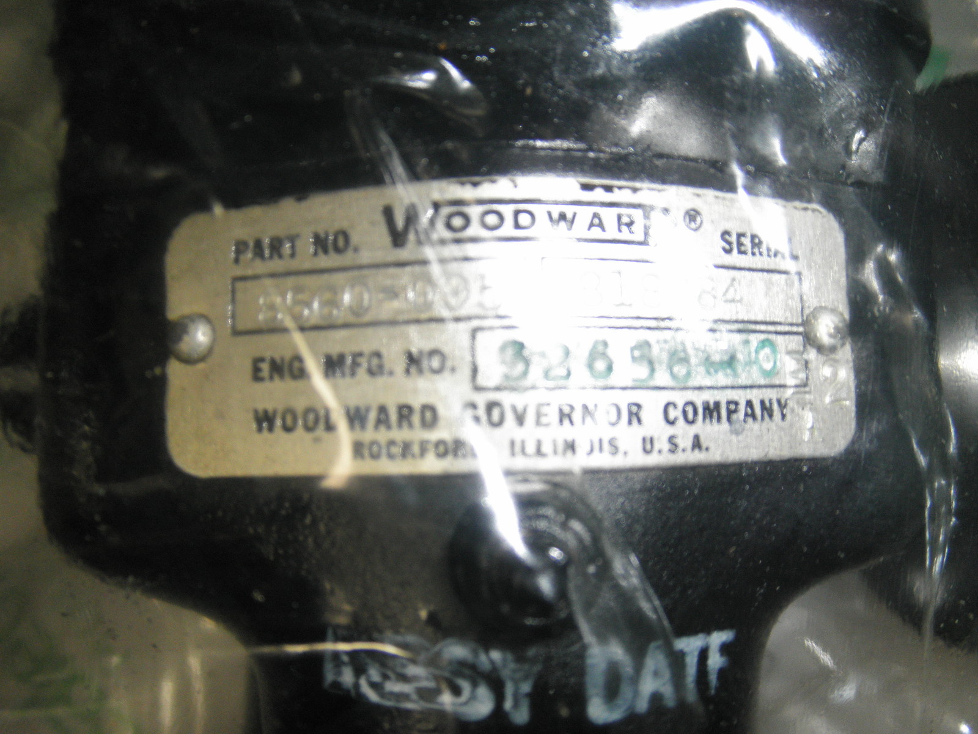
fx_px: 791
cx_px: 489
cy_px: 367
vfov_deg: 49.7
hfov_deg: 63.4
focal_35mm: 28
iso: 125
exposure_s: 1/30
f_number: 8.5
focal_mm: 5
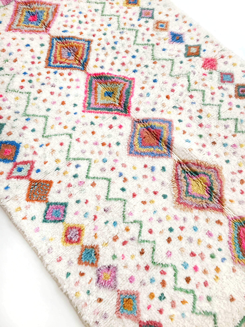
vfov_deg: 61.7
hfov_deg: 48.2
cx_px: 122
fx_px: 274
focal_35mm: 29
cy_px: 164
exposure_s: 1/33
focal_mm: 4.15
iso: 64
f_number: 2.2
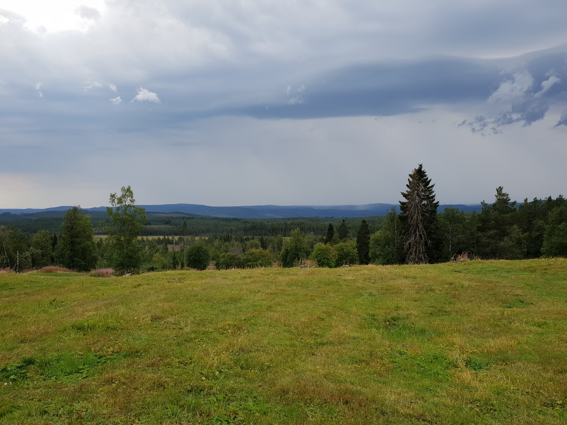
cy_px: 212
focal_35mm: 26
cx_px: 284
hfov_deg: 67.3
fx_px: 426
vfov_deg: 53.1
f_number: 2.4
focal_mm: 4.3
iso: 50
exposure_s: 1/631
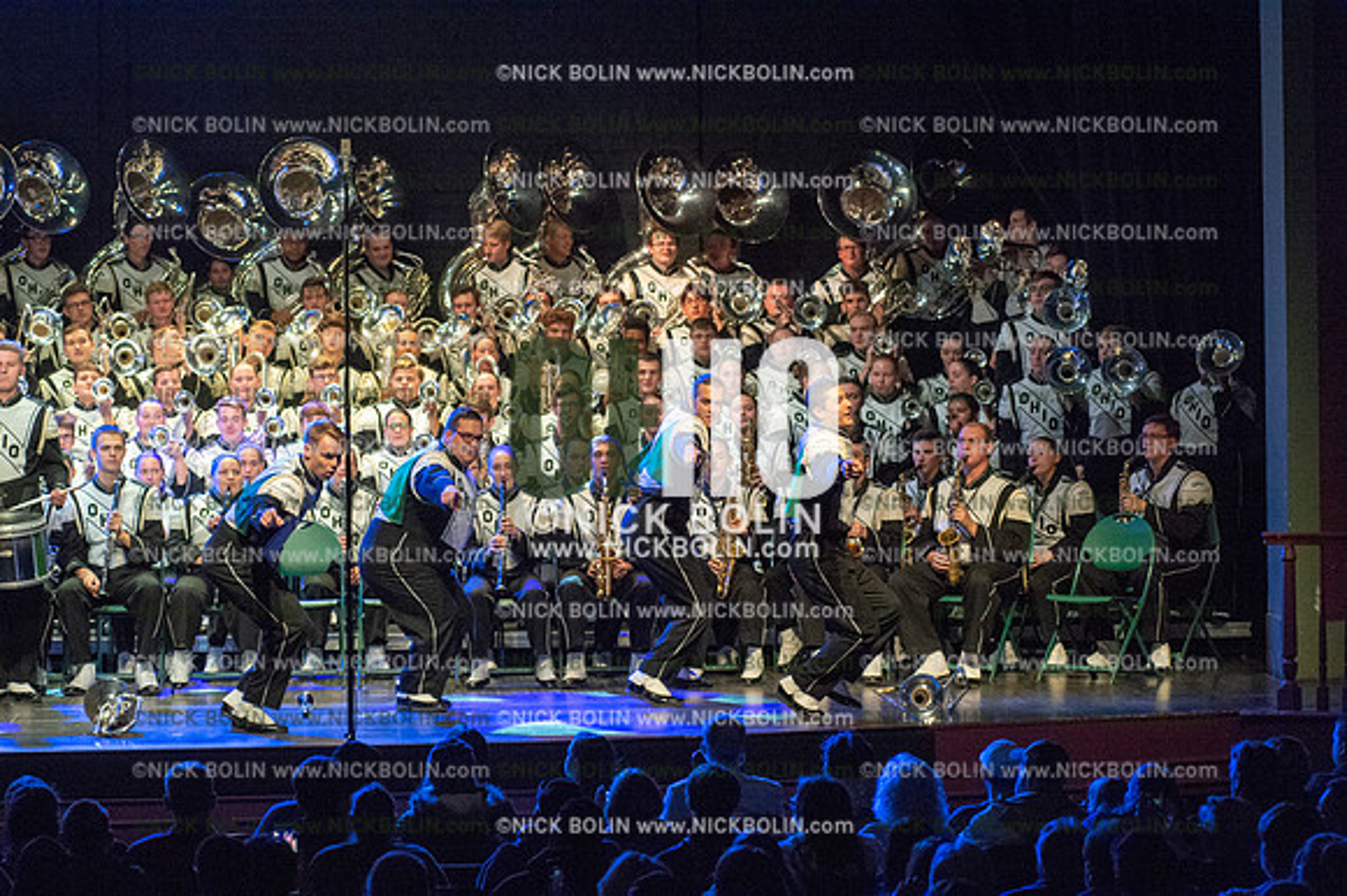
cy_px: 448
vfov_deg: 9.8
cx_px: 674
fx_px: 5235
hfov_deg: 14.7
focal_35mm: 140
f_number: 5.6
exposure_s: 1/400
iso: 8000
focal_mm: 140
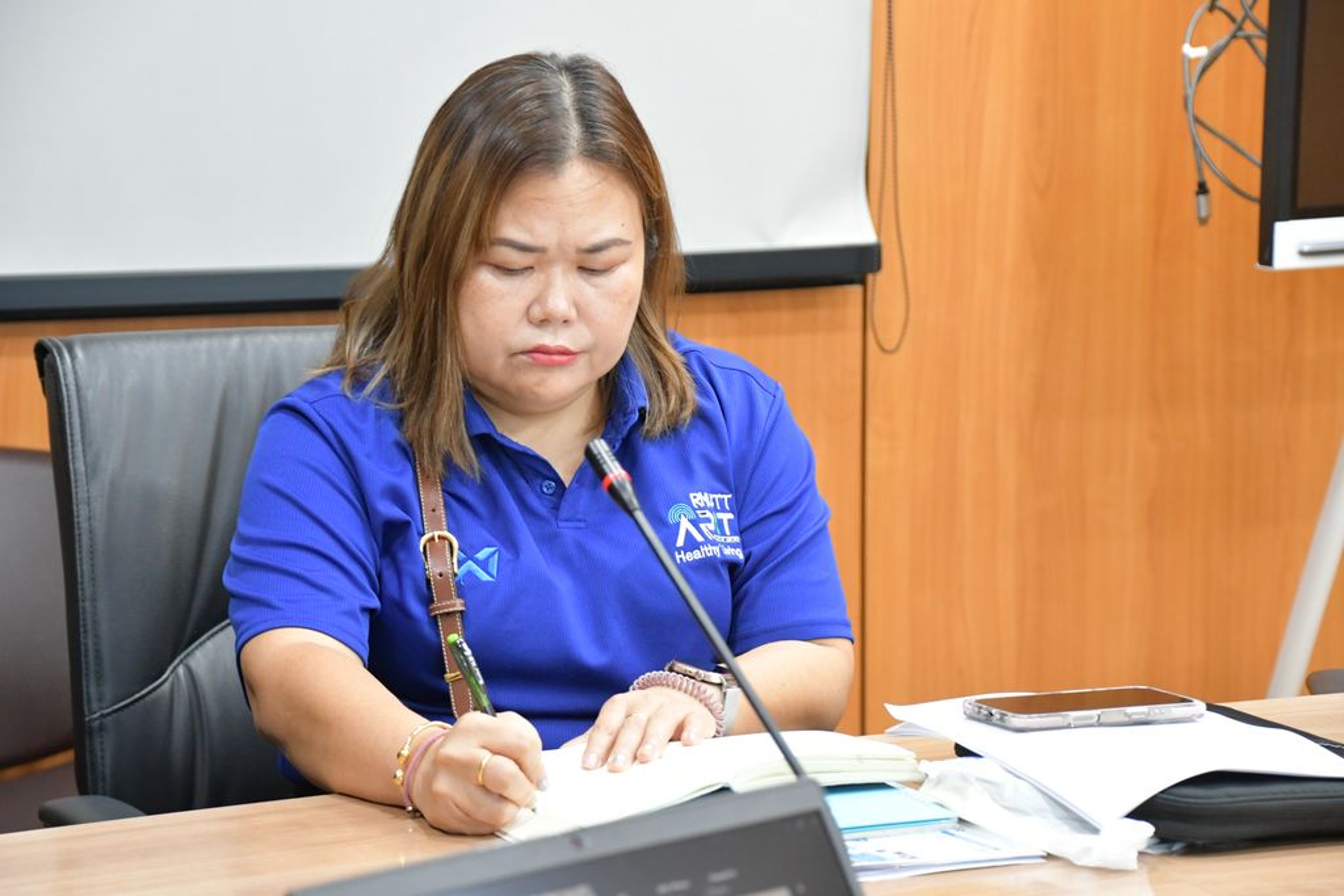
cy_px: 448
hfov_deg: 19.5
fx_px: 3920
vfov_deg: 13.0
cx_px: 672
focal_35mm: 105
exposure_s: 1/100
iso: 3200
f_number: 5
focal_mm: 70
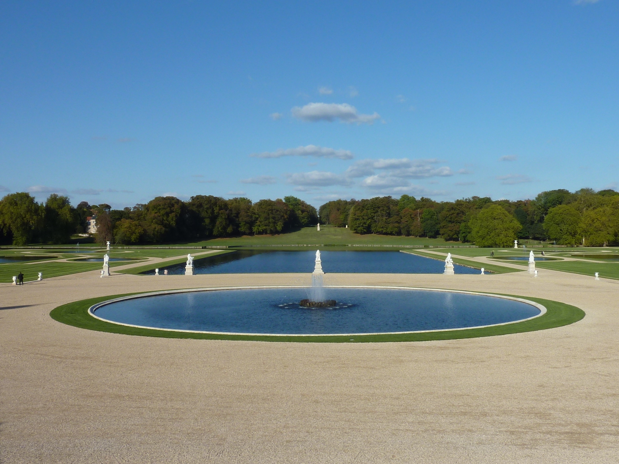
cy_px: 232
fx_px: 626
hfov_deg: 52.6
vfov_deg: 40.7
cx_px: 310
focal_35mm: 35
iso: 80
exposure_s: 1/500
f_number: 5.6
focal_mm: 4.1
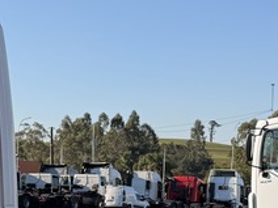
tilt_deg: -5.7
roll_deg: -1.4
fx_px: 1036
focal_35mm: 129
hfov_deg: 15.3
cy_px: 273
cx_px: 166
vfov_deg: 11.2
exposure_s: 1/3425
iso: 80
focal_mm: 6.76
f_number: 1.78
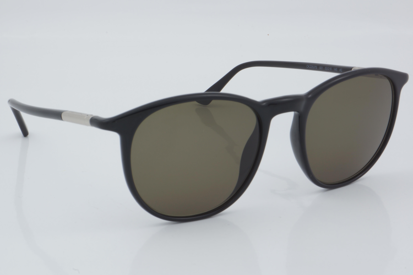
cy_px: 138
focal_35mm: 75
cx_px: 206
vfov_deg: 18.2
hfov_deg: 27.0
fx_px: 860
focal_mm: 50
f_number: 32
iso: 100
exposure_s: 1/4
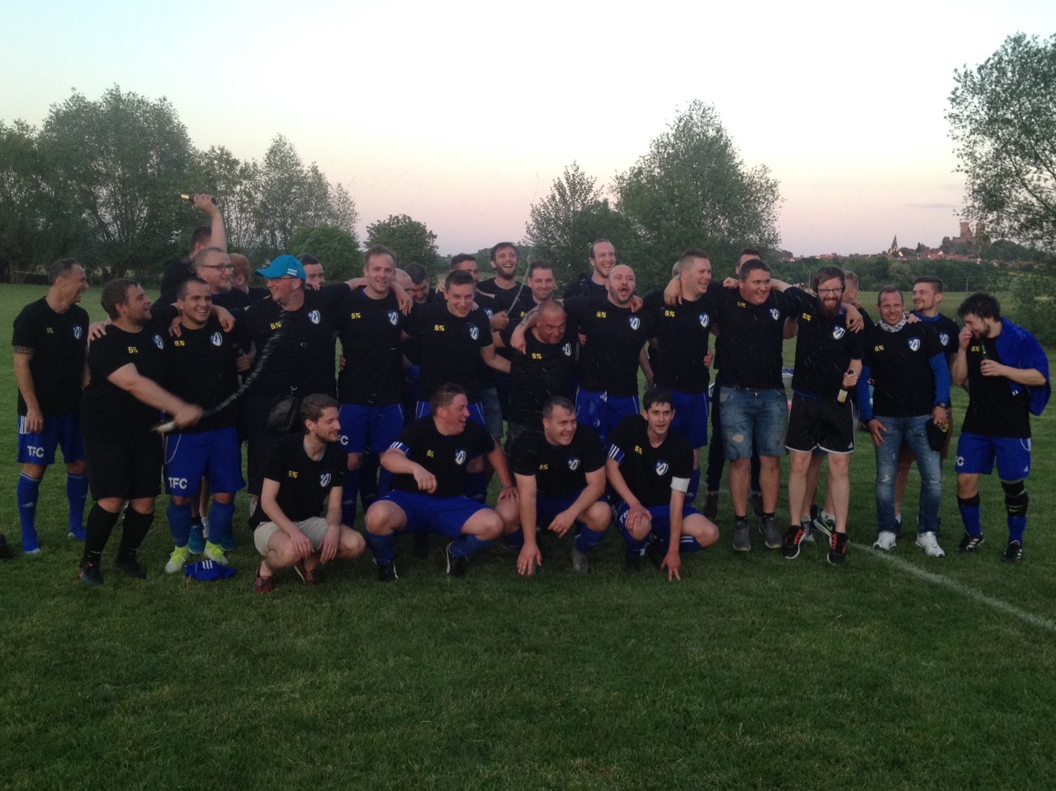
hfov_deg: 52.6
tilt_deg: -6.7
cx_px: 528
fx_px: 1068
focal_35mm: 35
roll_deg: -1.7
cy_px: 396
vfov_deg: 40.7
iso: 80
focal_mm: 4.28
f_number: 2.4
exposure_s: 1/120
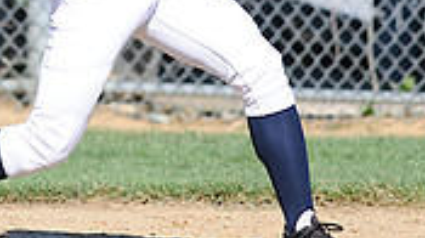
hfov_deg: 1.8
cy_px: -185
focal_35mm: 1212
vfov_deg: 1.0
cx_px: 101
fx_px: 13644
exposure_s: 1/1600
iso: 200
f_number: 4
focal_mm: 300
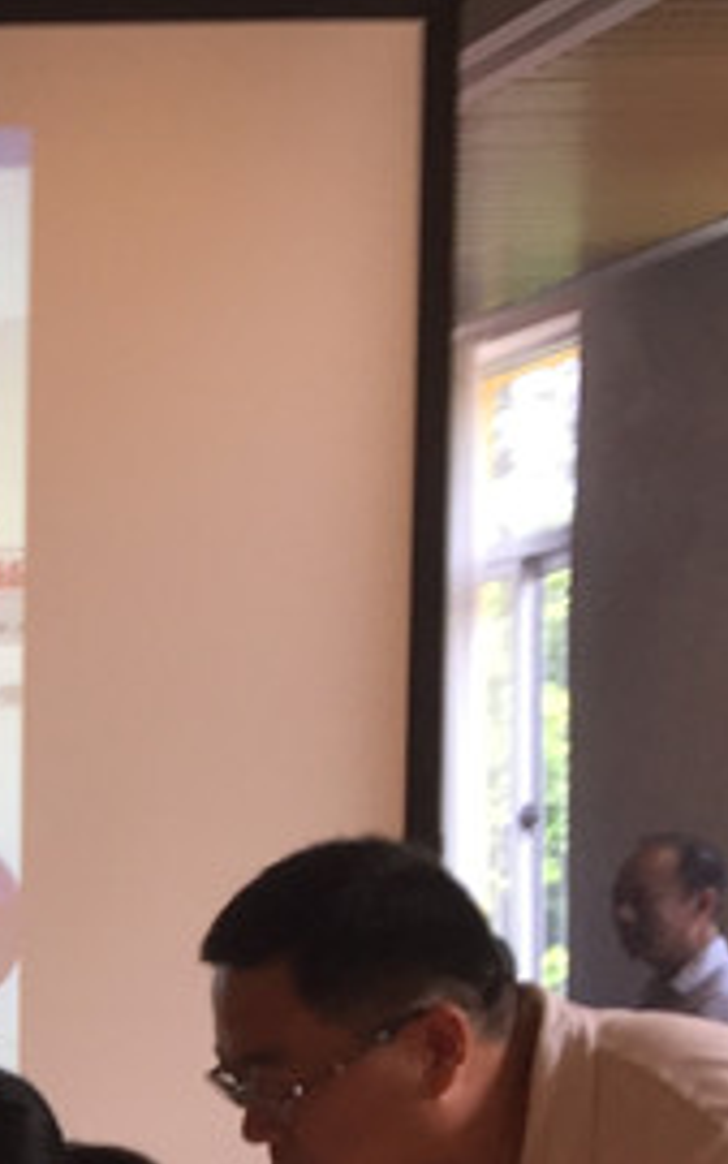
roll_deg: -0.7
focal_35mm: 108
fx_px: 3425
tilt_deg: -6.4
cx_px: -948
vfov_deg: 18.5
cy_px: 1289
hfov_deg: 10.6
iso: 40
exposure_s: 1/50
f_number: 2.2
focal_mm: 4.15
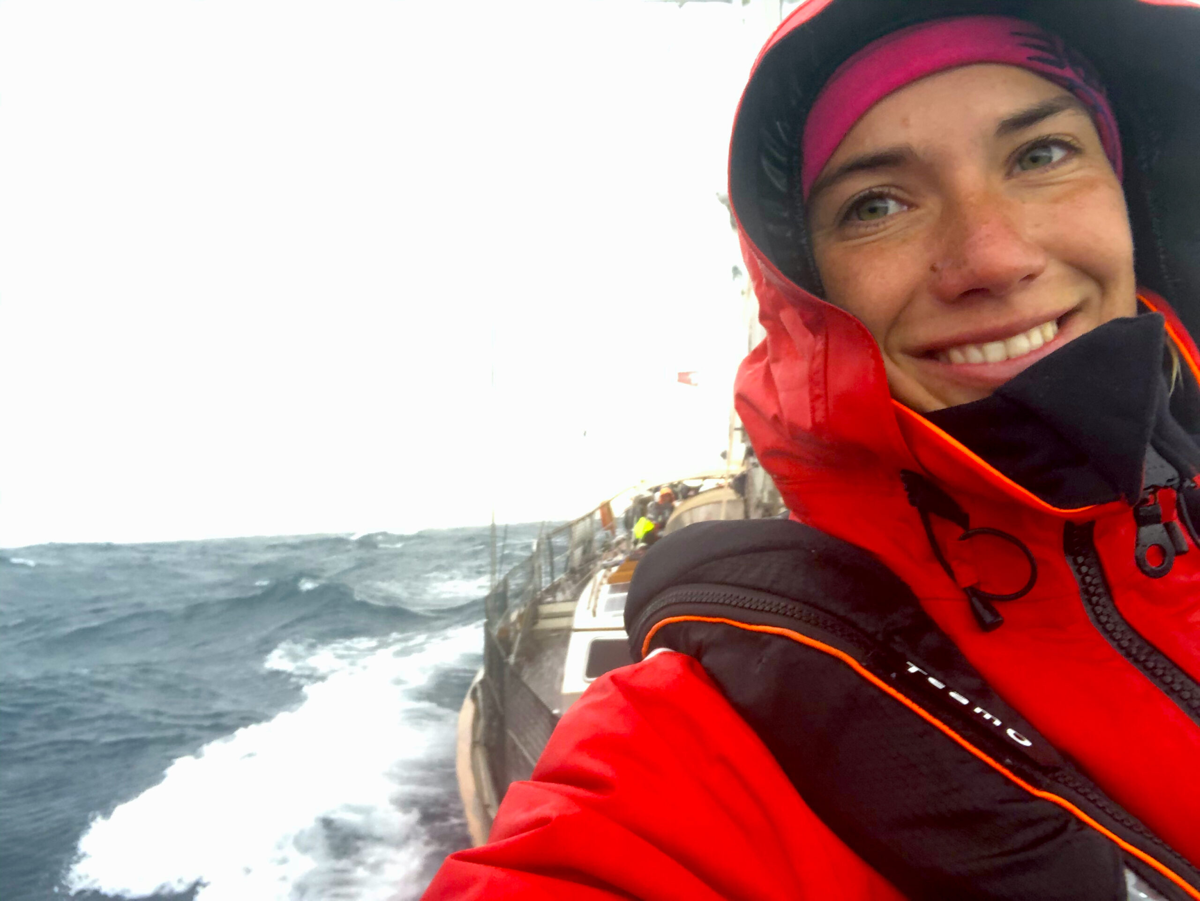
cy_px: 450
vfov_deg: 44.2
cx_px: 600
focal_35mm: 32
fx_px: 1110
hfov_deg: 56.8
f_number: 2.2
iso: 100
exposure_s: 1/100
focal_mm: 2.87
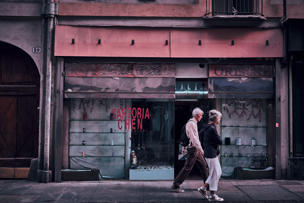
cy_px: 102
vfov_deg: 32.6
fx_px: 346
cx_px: 152
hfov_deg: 47.4
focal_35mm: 41
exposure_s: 1/250
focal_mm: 27
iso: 320
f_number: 7.1
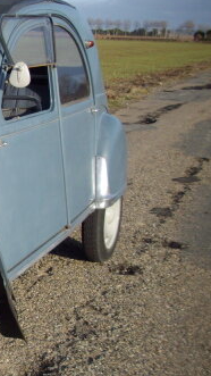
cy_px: 214
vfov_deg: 27.2
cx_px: -143
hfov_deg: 14.1
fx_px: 776
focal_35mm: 78
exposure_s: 1/160
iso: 80
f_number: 5.6
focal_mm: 6.2
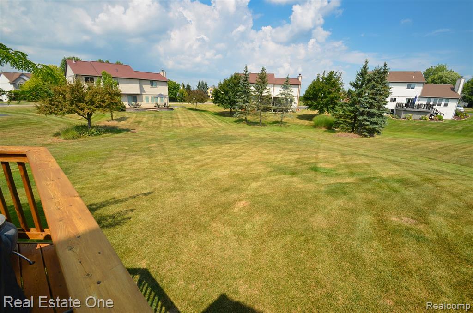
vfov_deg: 77.1
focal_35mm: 15
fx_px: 197
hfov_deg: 100.5
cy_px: 156
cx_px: 236
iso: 100
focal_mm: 10
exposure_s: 1/250
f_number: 8
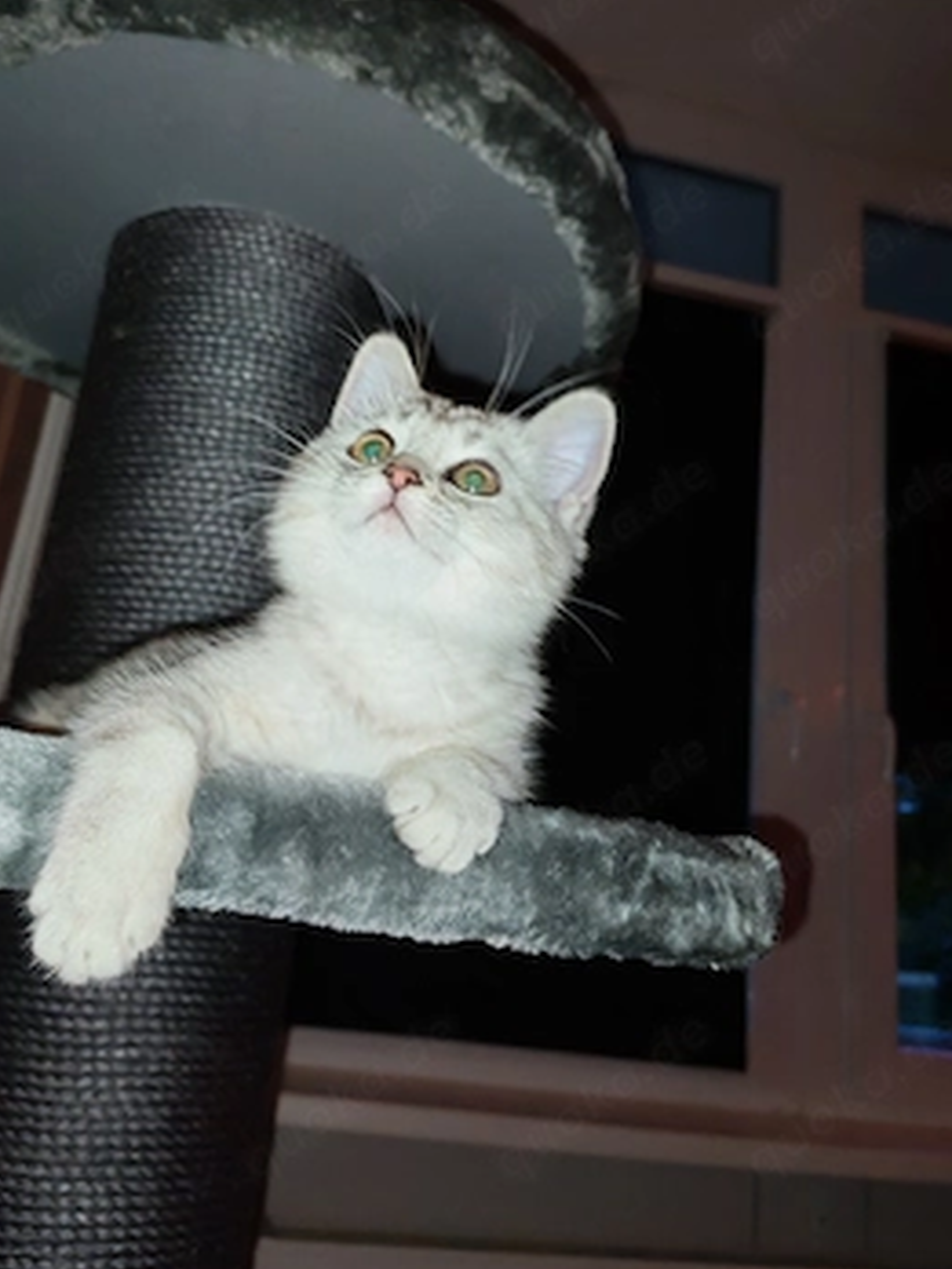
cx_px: 481
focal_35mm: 31
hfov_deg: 45.4
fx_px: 1137
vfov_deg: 58.3
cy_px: 594
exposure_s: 1/50
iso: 2000
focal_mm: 6.12
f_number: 1.9
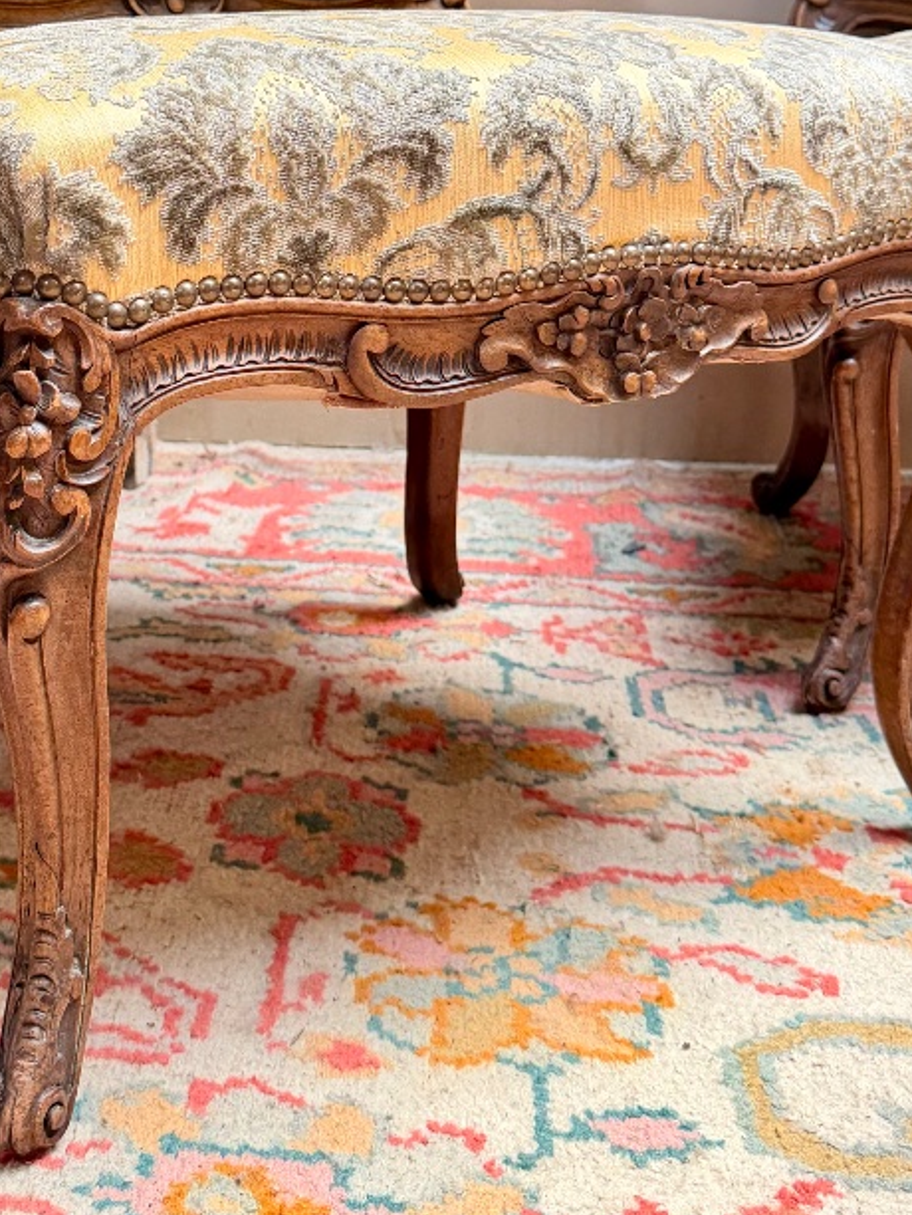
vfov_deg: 39.5
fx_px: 1650
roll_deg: -0.3
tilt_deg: -10.6
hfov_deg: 30.6
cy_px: 329
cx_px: 287
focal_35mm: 47
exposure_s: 1/60
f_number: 1.78
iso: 250
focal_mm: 6.76
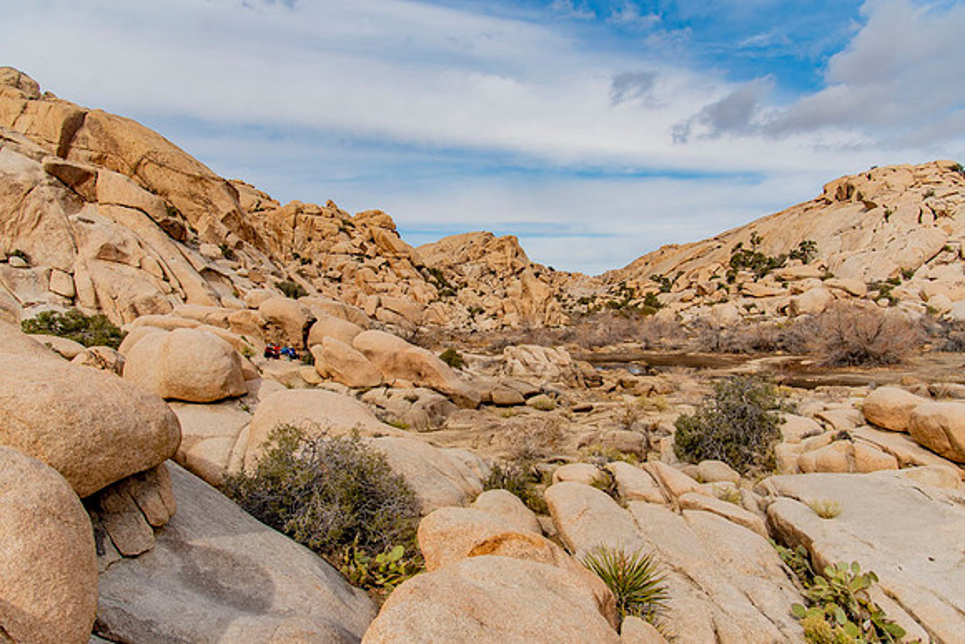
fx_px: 643
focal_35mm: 24
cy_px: 322
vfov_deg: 53.2
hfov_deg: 73.7
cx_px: 482
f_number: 4
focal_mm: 24
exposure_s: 1/1250
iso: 100
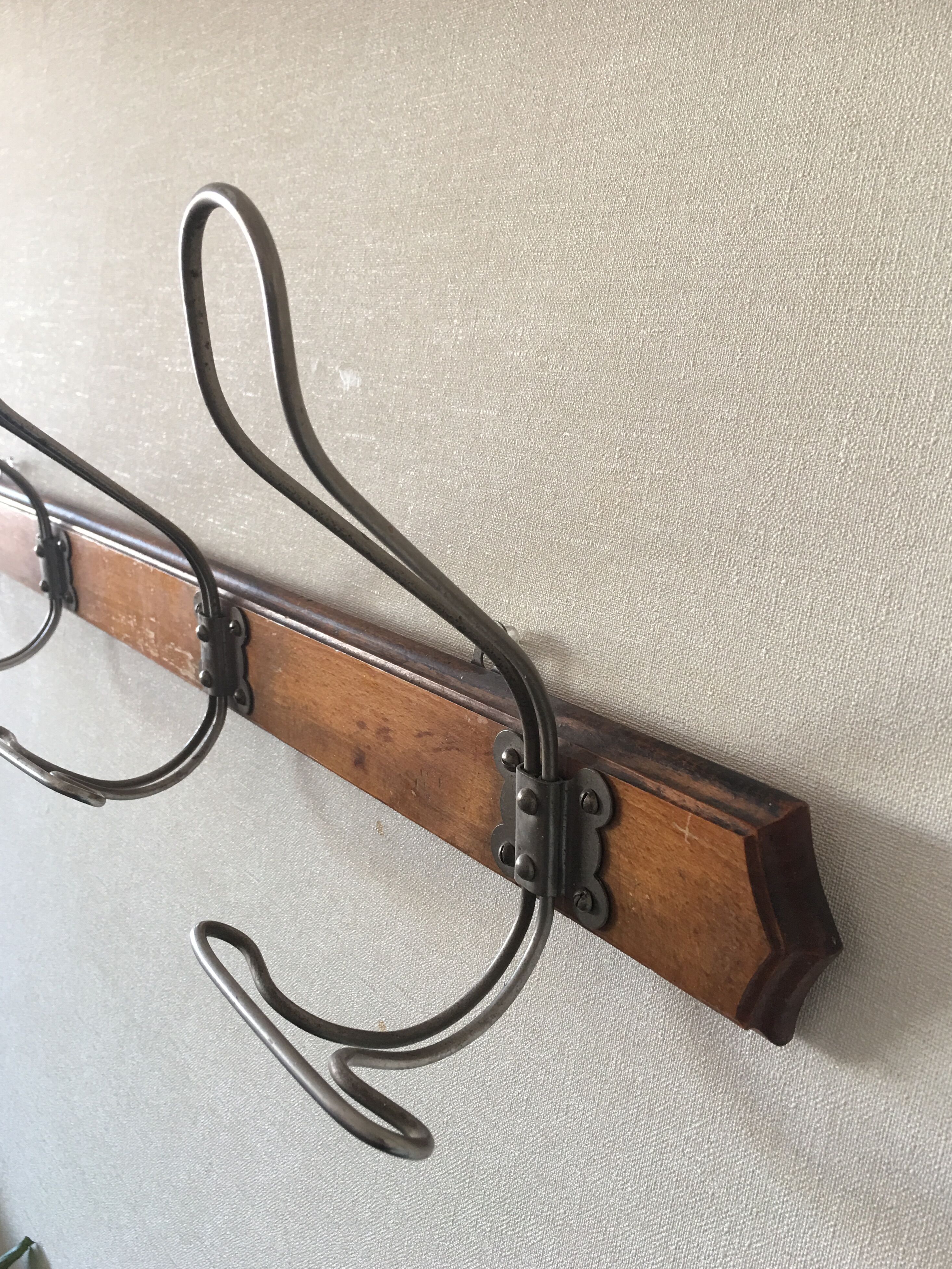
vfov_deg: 60.0
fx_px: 1100
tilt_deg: -8.6
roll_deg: -9.8
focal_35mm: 30
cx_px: 471
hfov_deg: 46.8
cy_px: 627
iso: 32
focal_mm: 4.15
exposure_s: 1/17
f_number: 2.2
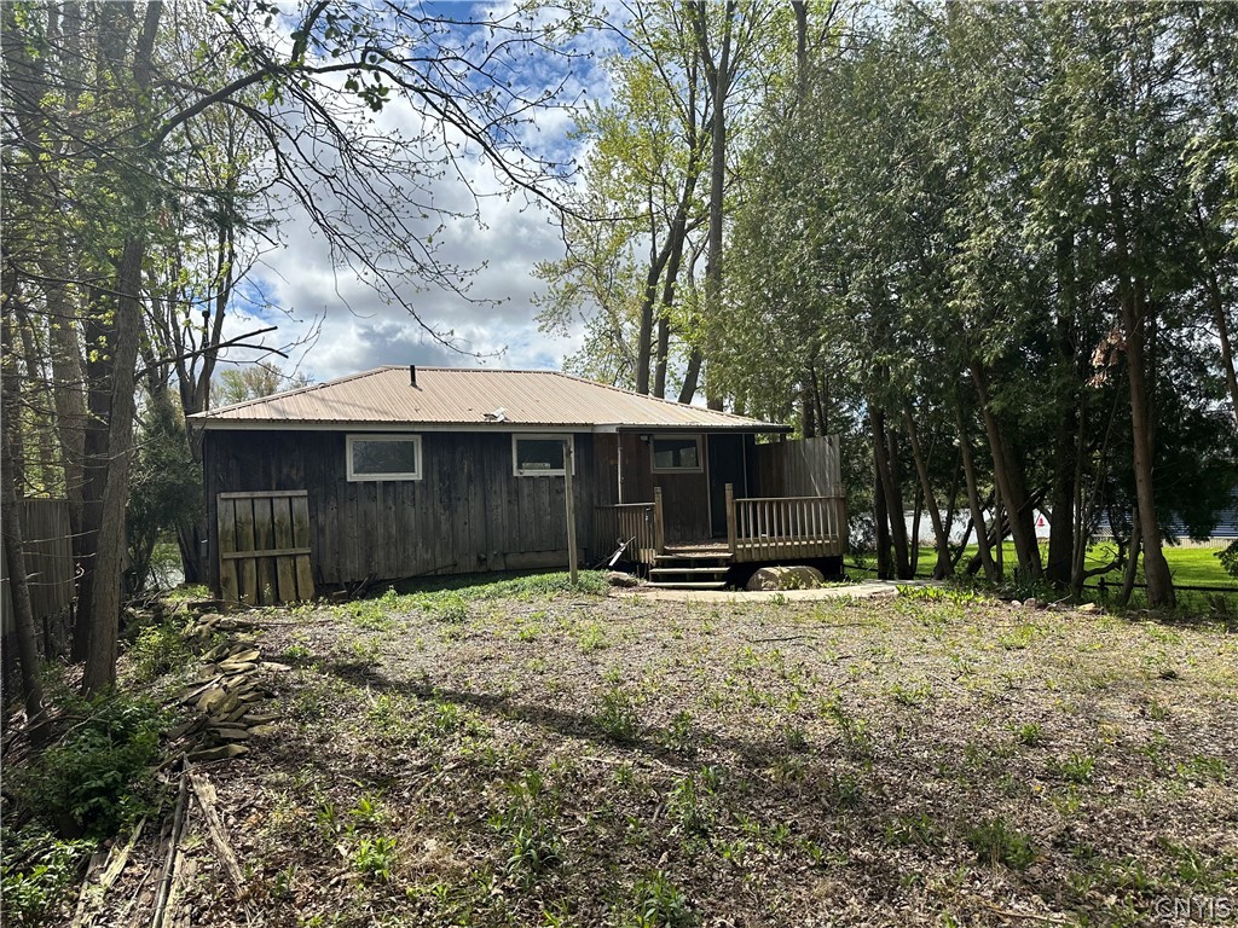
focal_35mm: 24
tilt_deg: +2.9
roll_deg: +2.3
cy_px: 464
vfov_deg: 56.8
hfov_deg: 71.6
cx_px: 619
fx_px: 858
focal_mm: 6.86
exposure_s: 1/4762
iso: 80
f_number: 1.78
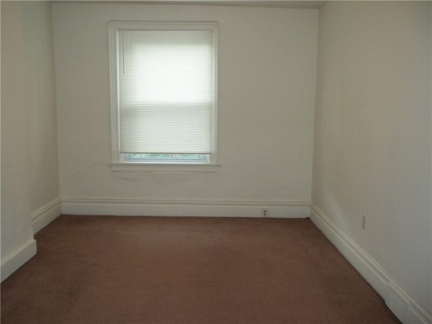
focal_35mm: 33
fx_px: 412
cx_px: 216
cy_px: 162
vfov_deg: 42.9
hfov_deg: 55.4
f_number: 3.3
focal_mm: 5.9
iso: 160
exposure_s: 1/30
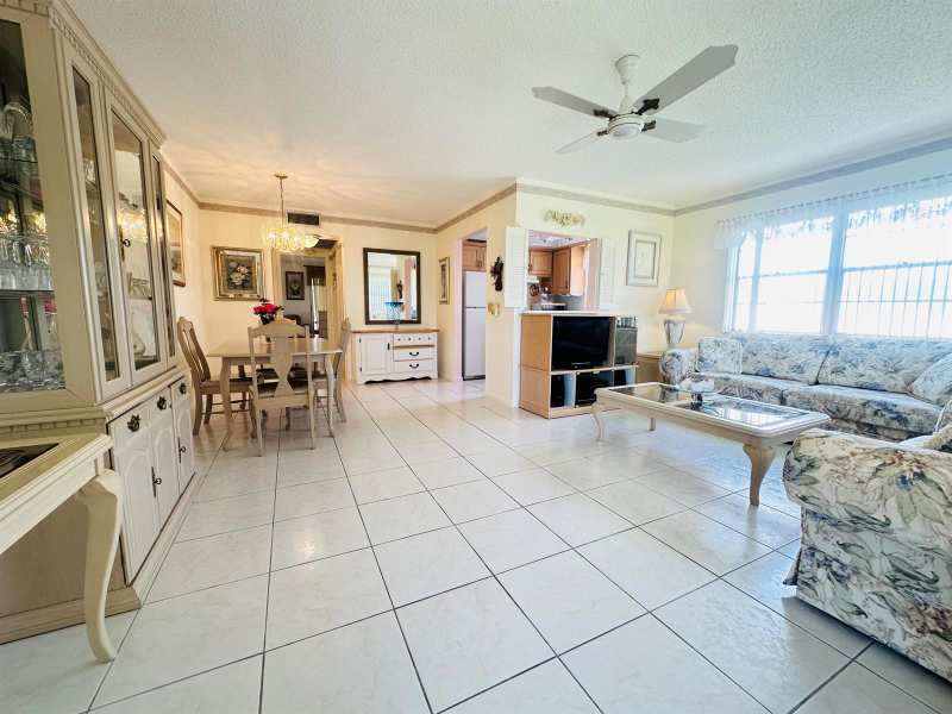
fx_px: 385
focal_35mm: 14
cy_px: 357
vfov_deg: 85.7
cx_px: 476
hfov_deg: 102.1
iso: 160
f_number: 2.2
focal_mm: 2.22
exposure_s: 1/120
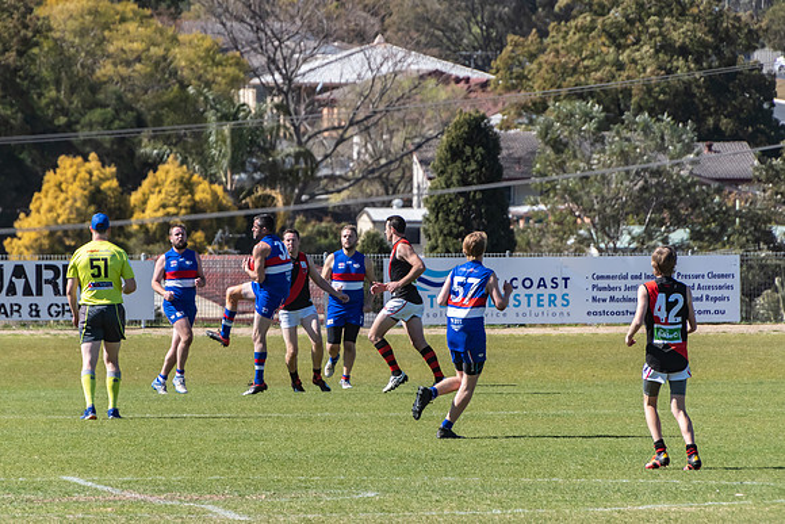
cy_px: 231
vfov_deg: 2.7
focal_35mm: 510
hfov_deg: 4.0
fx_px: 11115
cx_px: 346
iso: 800
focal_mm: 300
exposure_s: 1/2000
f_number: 8
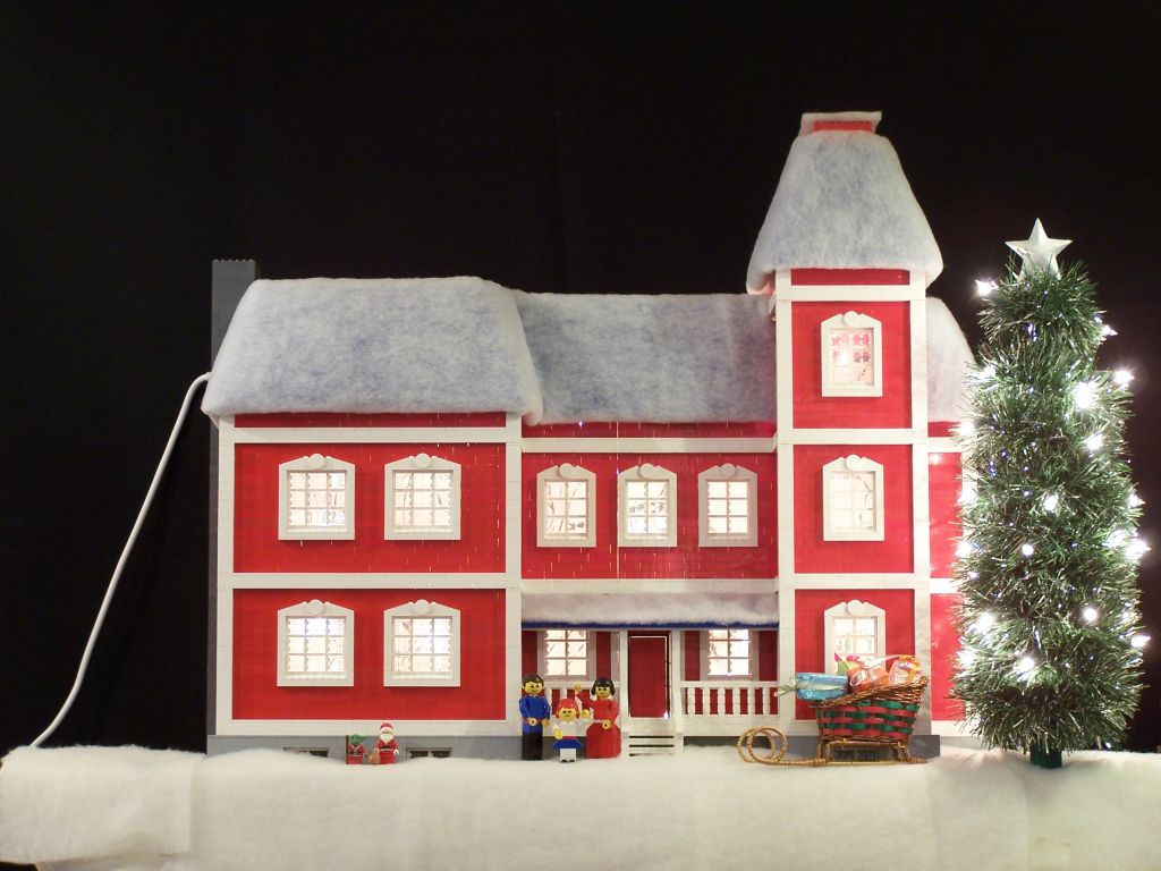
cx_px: 580
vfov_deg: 18.0
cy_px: 436
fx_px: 2750
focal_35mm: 82
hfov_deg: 23.8
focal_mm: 13.7
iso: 80
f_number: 3.2
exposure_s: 1/3
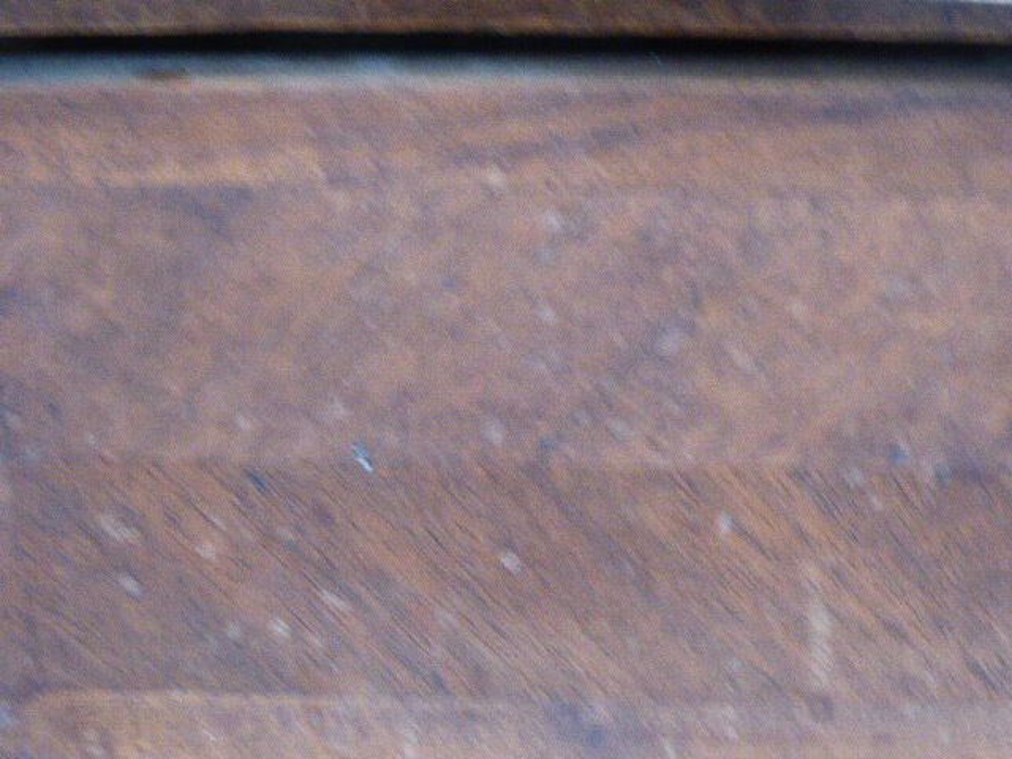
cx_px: 506
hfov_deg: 28.2
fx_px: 2017
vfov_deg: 21.3
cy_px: 380
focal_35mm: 69
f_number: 4.9
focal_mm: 11.7
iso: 1000
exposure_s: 1/8
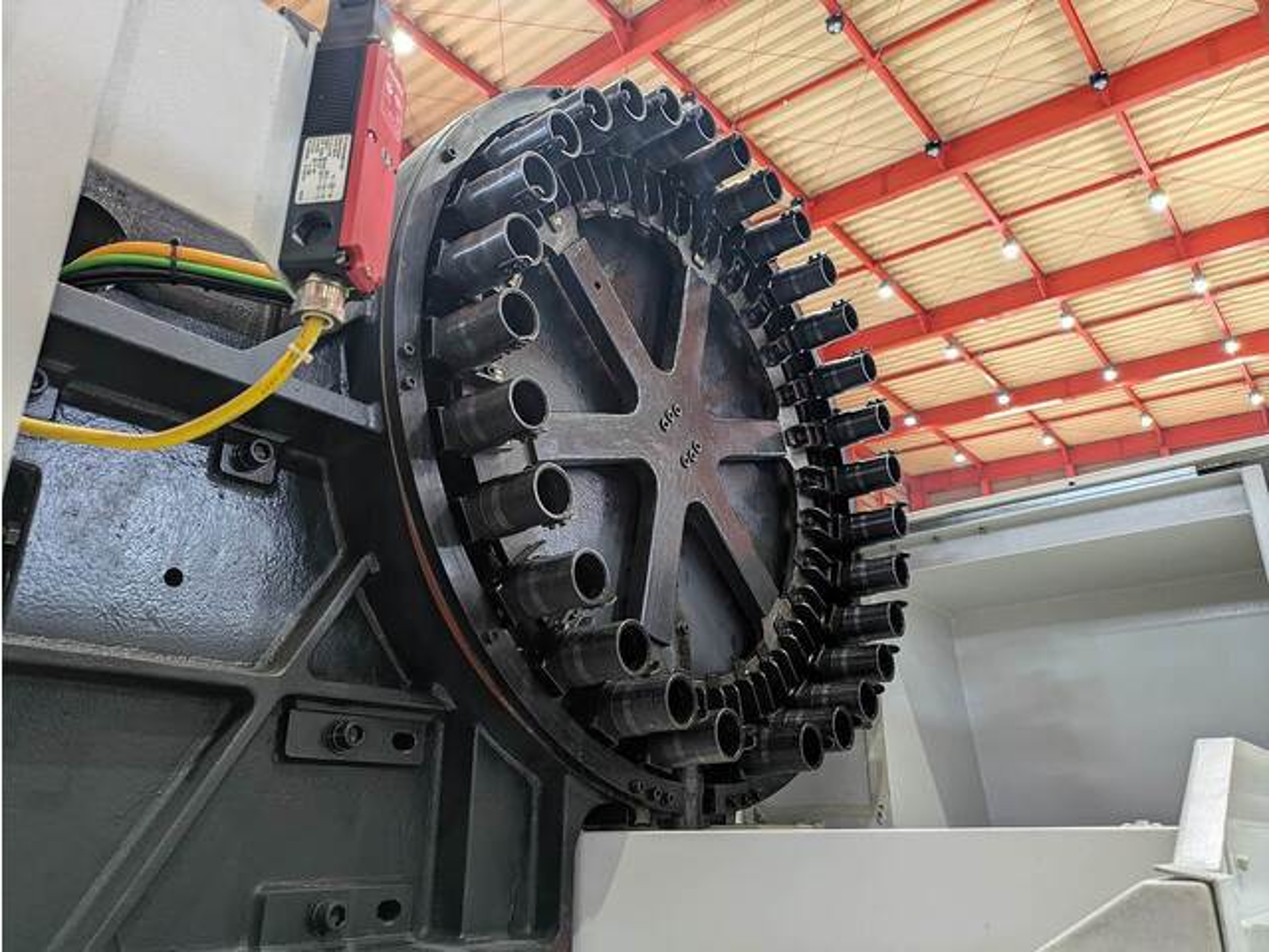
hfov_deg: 69.4
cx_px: 634
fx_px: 916
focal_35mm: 25
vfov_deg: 54.9
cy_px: 476
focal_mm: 5.43
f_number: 1.89
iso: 171
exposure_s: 1/25
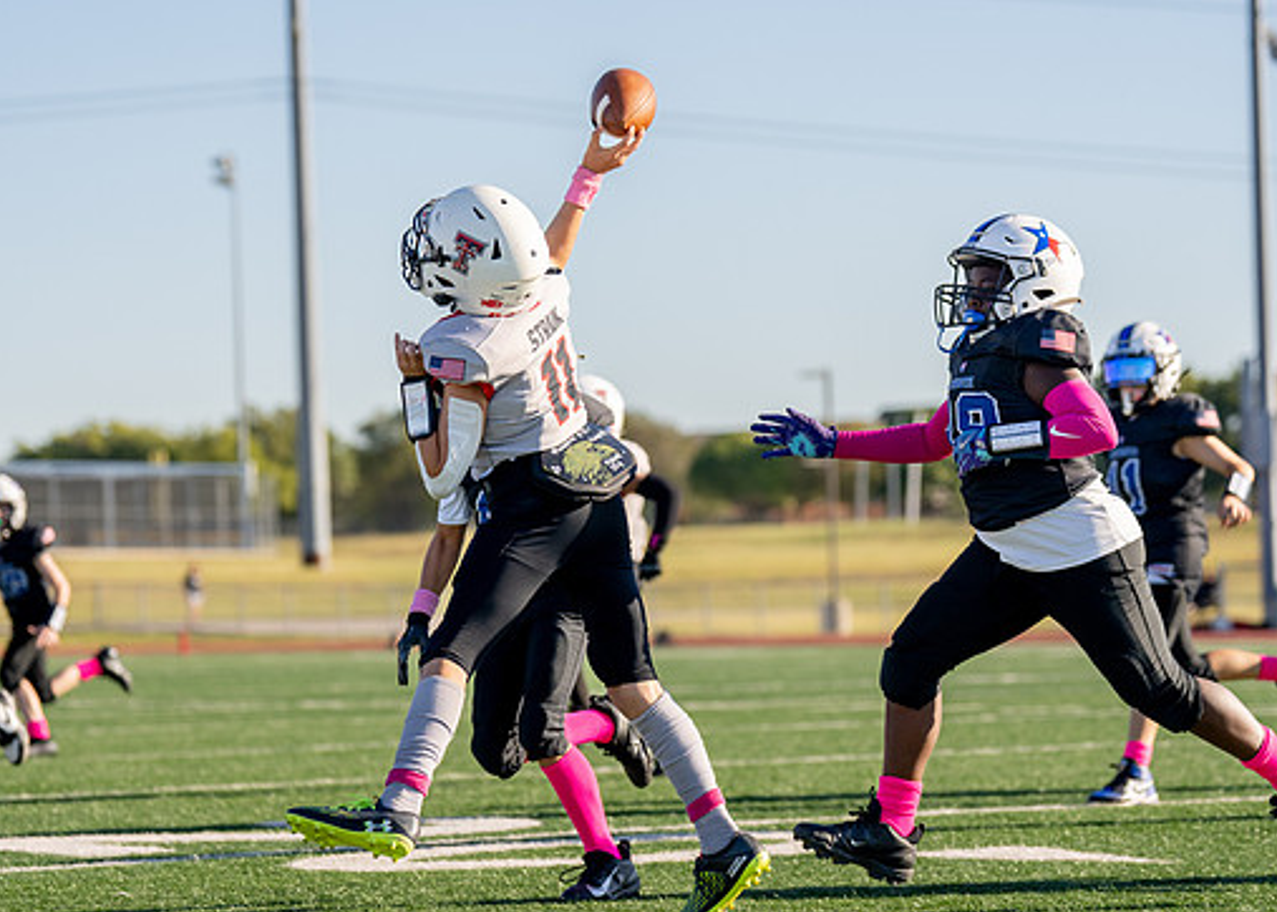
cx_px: 621
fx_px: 5113
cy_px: 487
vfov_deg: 10.2
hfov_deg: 14.2
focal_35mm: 141
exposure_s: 1/2500
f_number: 2.8
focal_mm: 100
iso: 160
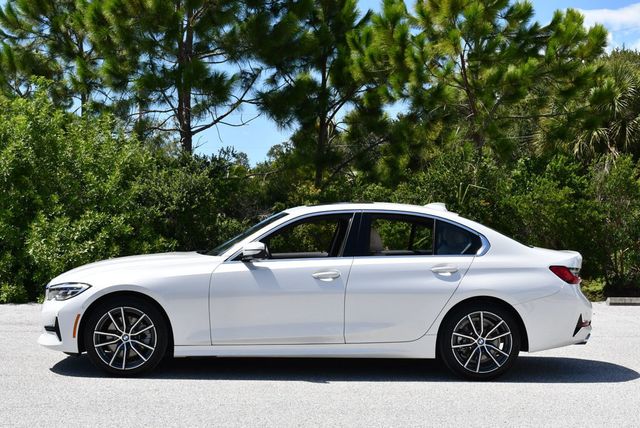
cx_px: 320
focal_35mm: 64
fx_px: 1139
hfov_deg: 31.4
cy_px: 214
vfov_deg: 21.3
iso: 110
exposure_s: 1/250
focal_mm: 32
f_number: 8
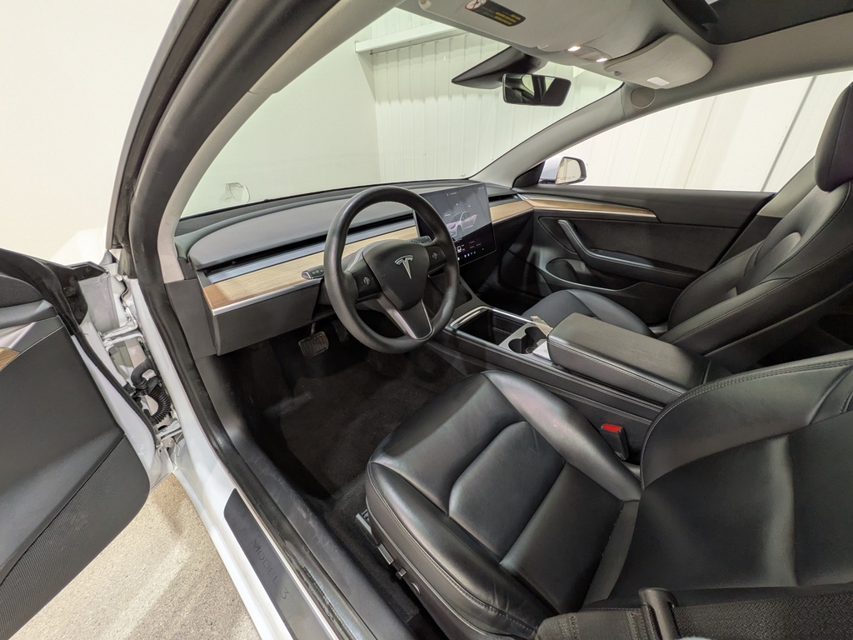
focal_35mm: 14
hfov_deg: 102.1
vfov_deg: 85.7
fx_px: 345
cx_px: 426
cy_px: 320
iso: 60
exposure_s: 1/24
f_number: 2.2
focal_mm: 1.83
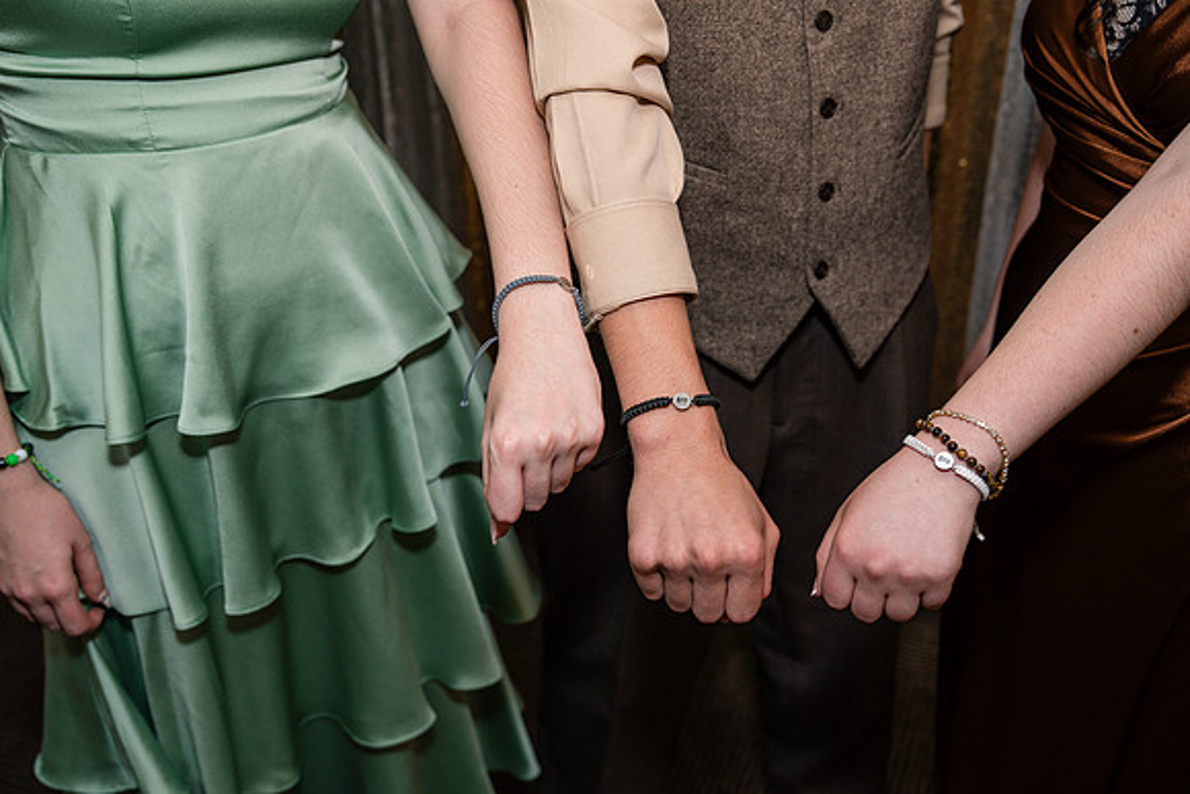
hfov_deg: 51.9
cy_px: 397
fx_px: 1223
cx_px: 595
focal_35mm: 37
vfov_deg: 36.0
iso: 400
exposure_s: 1/250
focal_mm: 37
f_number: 4
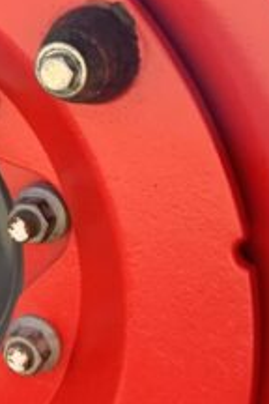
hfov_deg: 9.4
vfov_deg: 14.1
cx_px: -97
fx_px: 1603
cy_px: -11
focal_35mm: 143
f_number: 1.8
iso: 25
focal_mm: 3
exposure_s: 1/122
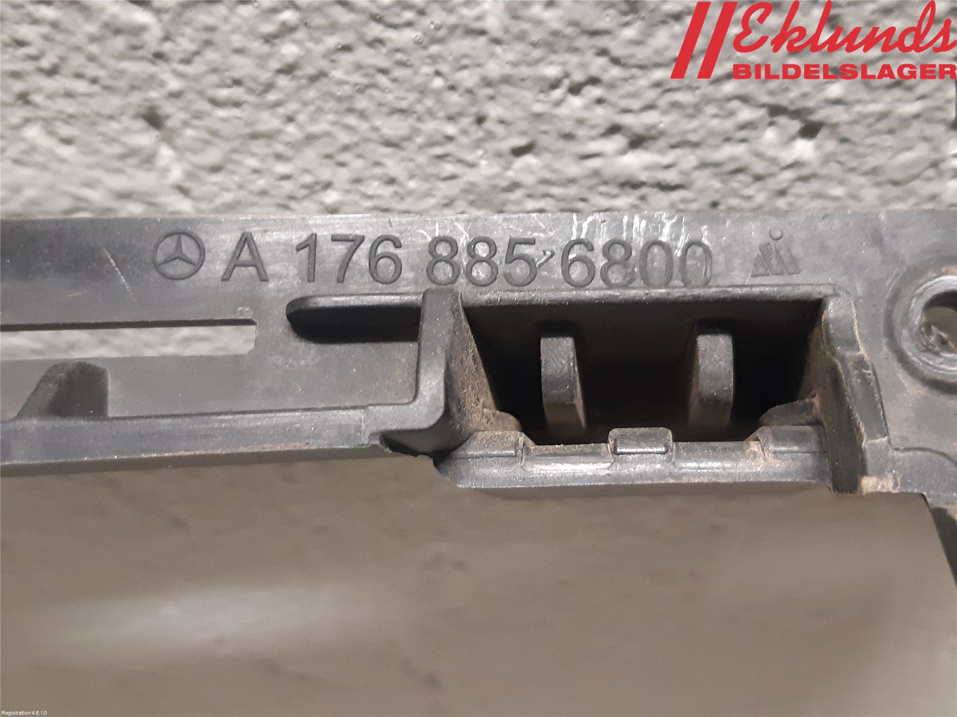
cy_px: 358
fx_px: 719
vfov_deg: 53.1
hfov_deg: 67.3
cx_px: 478
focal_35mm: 26
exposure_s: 1/25
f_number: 1.7
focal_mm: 3.93
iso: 250
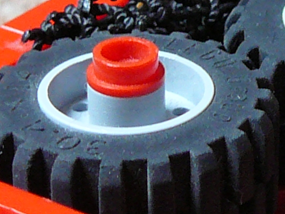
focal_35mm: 169
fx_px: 1392
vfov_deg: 8.8
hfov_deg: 11.5
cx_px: 304
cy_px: 124
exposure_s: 1/8
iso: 200
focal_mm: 5.2
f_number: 2.8
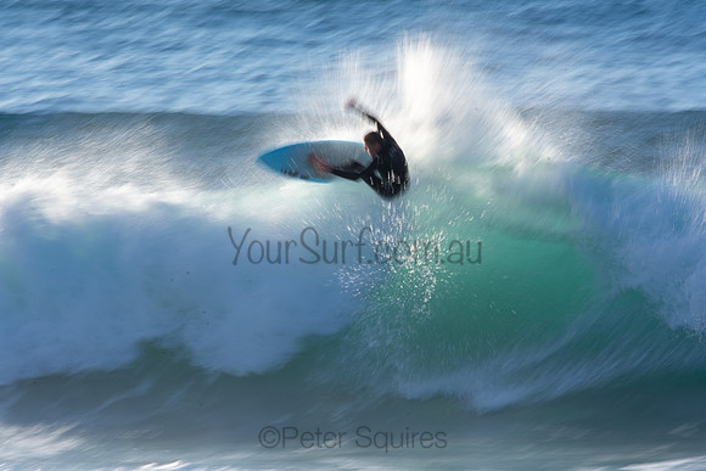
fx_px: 14711
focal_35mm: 750
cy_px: 236
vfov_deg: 1.8
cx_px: 353
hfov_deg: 2.7
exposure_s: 1/25
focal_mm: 500
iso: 100
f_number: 25
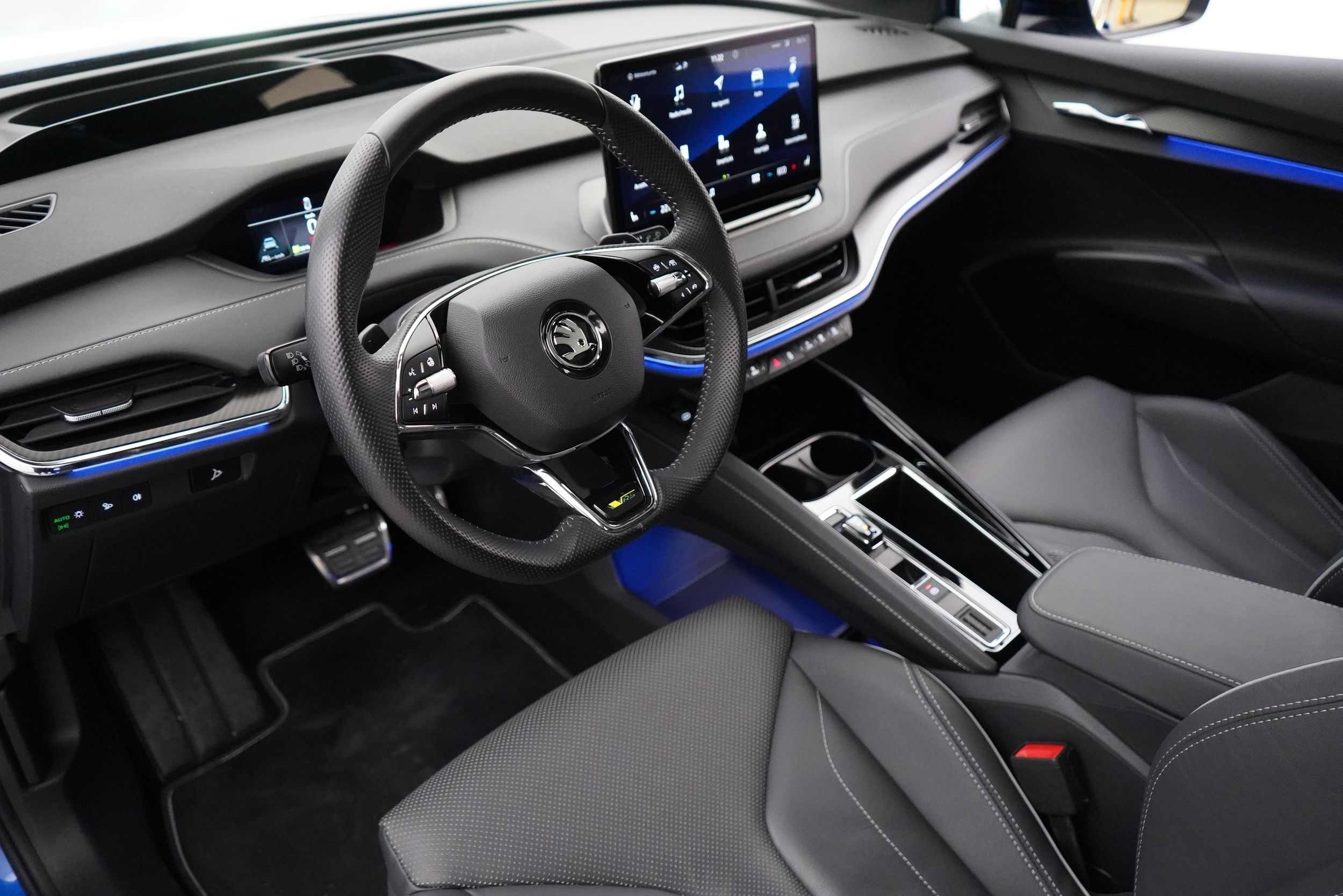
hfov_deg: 65.5
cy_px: 448
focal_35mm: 28
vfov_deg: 46.4
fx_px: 1045
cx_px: 672
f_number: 3.5
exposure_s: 1/160
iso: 12800
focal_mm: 28
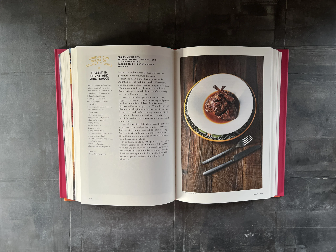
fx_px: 252
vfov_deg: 53.1
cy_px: 126
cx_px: 168
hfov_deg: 67.3
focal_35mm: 26
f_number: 1.5
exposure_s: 1/60
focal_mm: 5.7
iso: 200
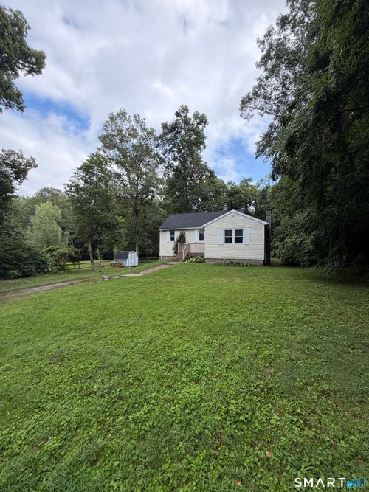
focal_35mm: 14
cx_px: 184
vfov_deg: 102.1
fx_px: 199
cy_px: 246
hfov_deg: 85.7
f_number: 2.2
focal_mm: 2.22
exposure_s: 1/502
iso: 40
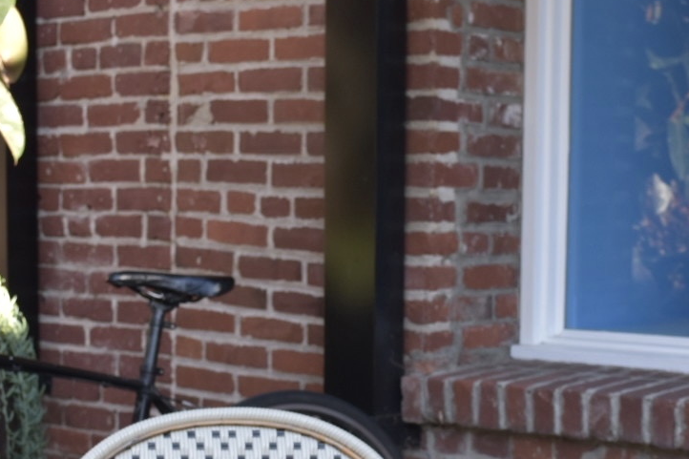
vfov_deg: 16.1
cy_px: 394
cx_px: 485
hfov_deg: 24.0
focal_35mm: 84
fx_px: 1610
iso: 400
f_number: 7.1
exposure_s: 1/200
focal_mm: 25
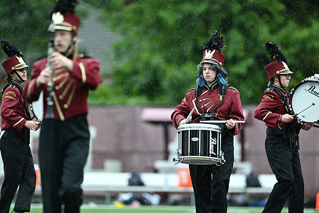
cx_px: 160
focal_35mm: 300
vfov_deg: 4.6
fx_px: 2659
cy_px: 106
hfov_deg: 6.9
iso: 1600
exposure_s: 1/1600
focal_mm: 300
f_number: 2.8
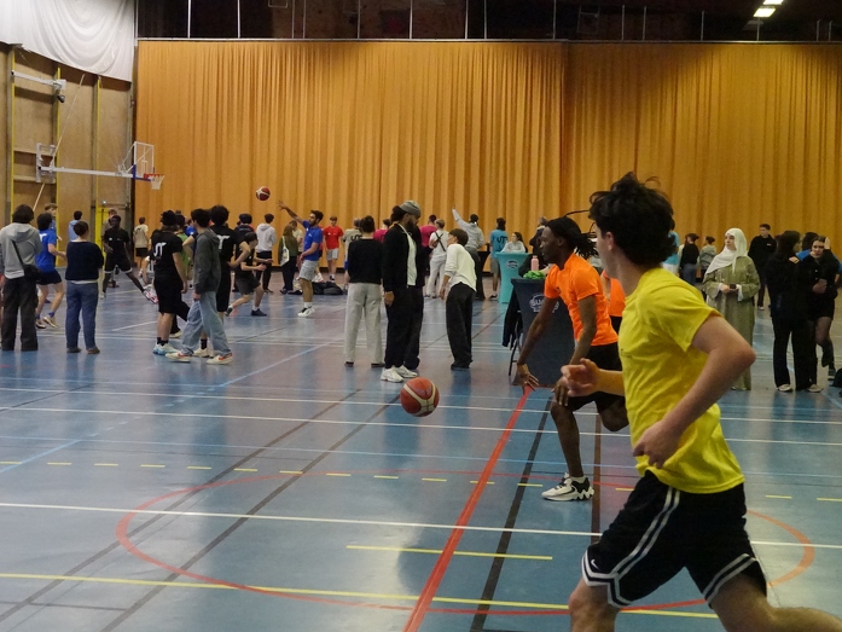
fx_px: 1435
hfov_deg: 32.7
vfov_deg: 24.8
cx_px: 366
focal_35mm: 59
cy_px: 314
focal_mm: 19.68
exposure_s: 1/800
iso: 6400
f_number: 3.2
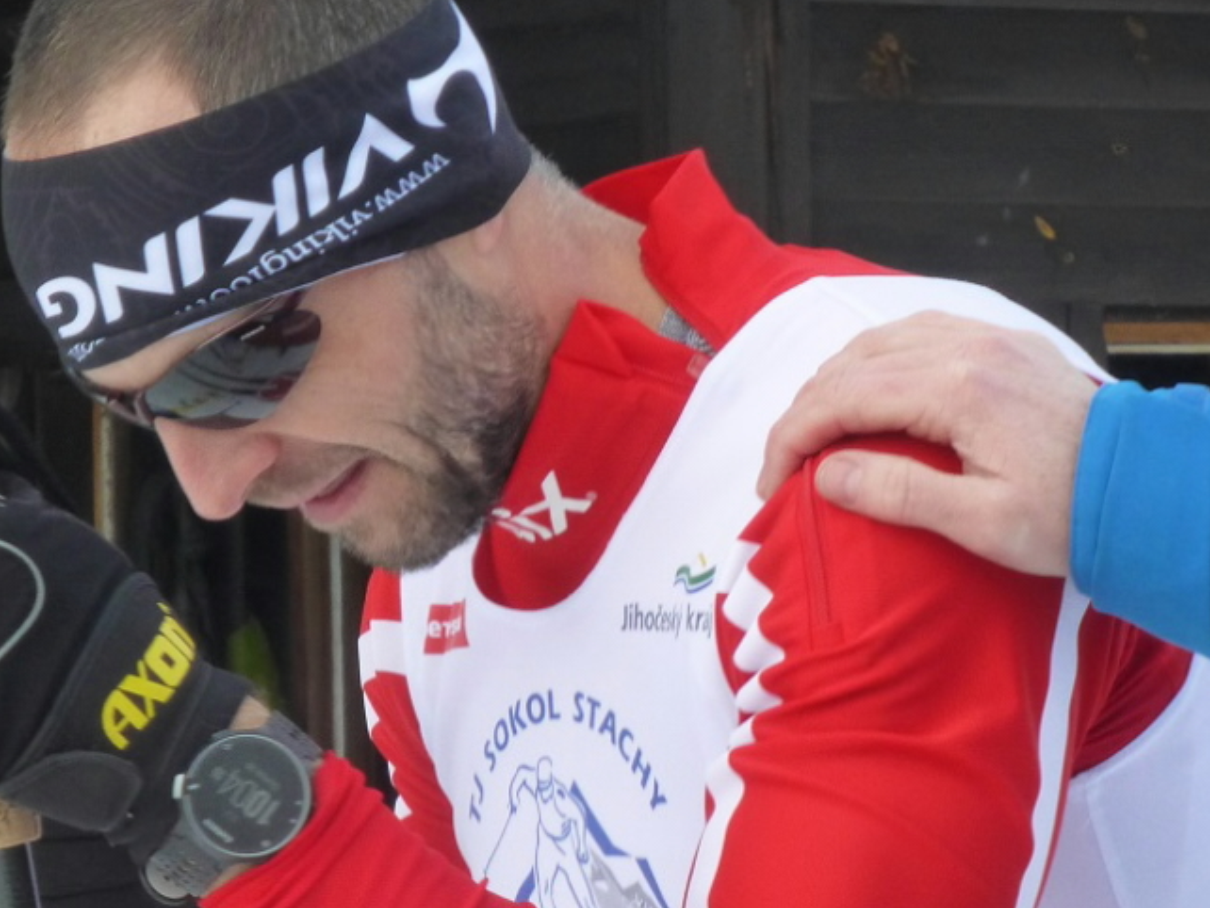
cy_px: 593
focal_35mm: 257
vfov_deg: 5.8
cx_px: 818
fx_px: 8987
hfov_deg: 7.7
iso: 320
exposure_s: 1/200
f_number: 5.4
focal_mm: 23.1
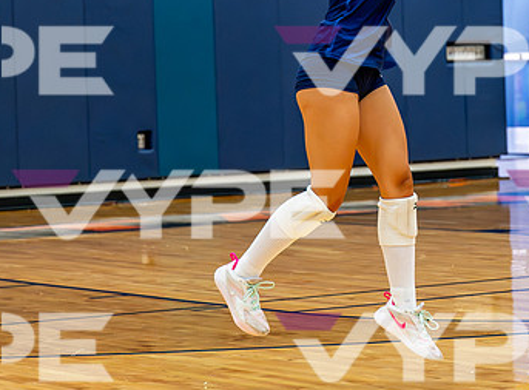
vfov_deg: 8.1
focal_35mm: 180
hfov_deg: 11.0
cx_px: 423
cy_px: 83
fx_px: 2734
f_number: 2.8
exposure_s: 1/800
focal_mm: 75
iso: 3200
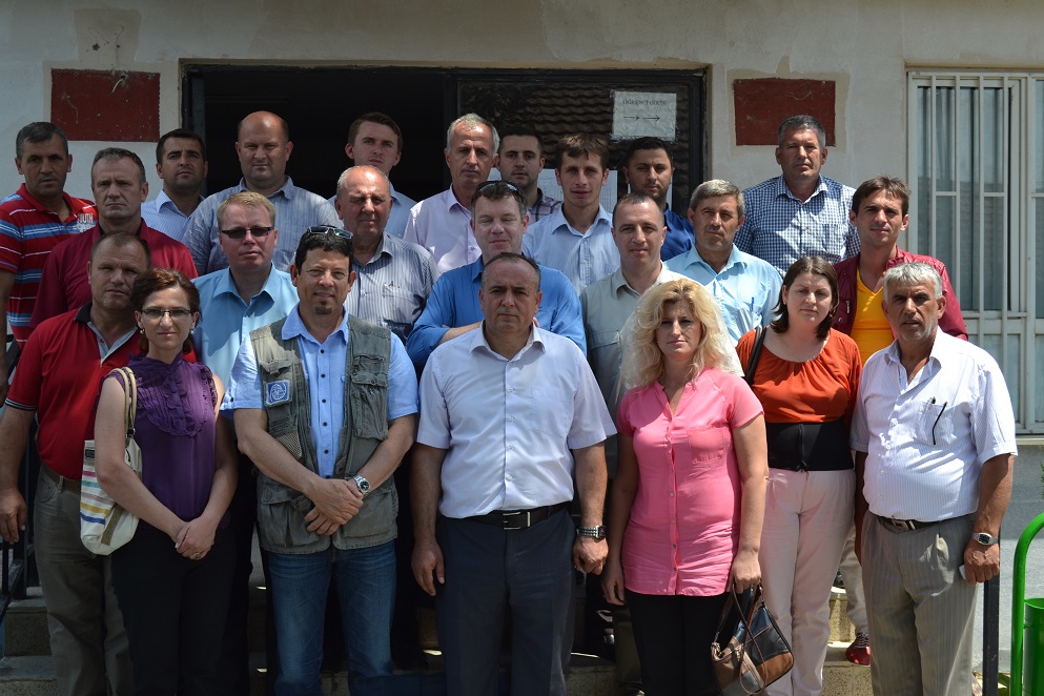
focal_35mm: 49
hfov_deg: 40.3
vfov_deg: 27.5
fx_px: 1421
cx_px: 513
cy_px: 351
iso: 100
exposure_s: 1/160
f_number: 6.3
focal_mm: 32
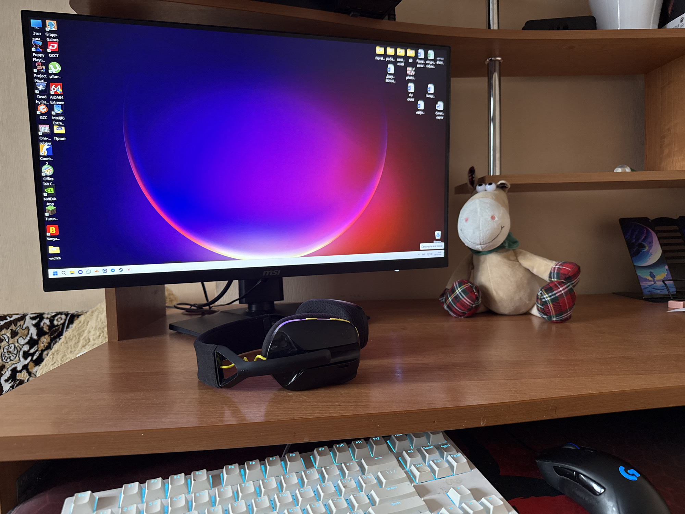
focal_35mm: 24
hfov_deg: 71.6
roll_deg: +1.6
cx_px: 342
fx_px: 475
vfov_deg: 56.8
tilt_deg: -3.2
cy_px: 257
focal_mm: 6.76
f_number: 1.78
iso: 500
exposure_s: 1/60
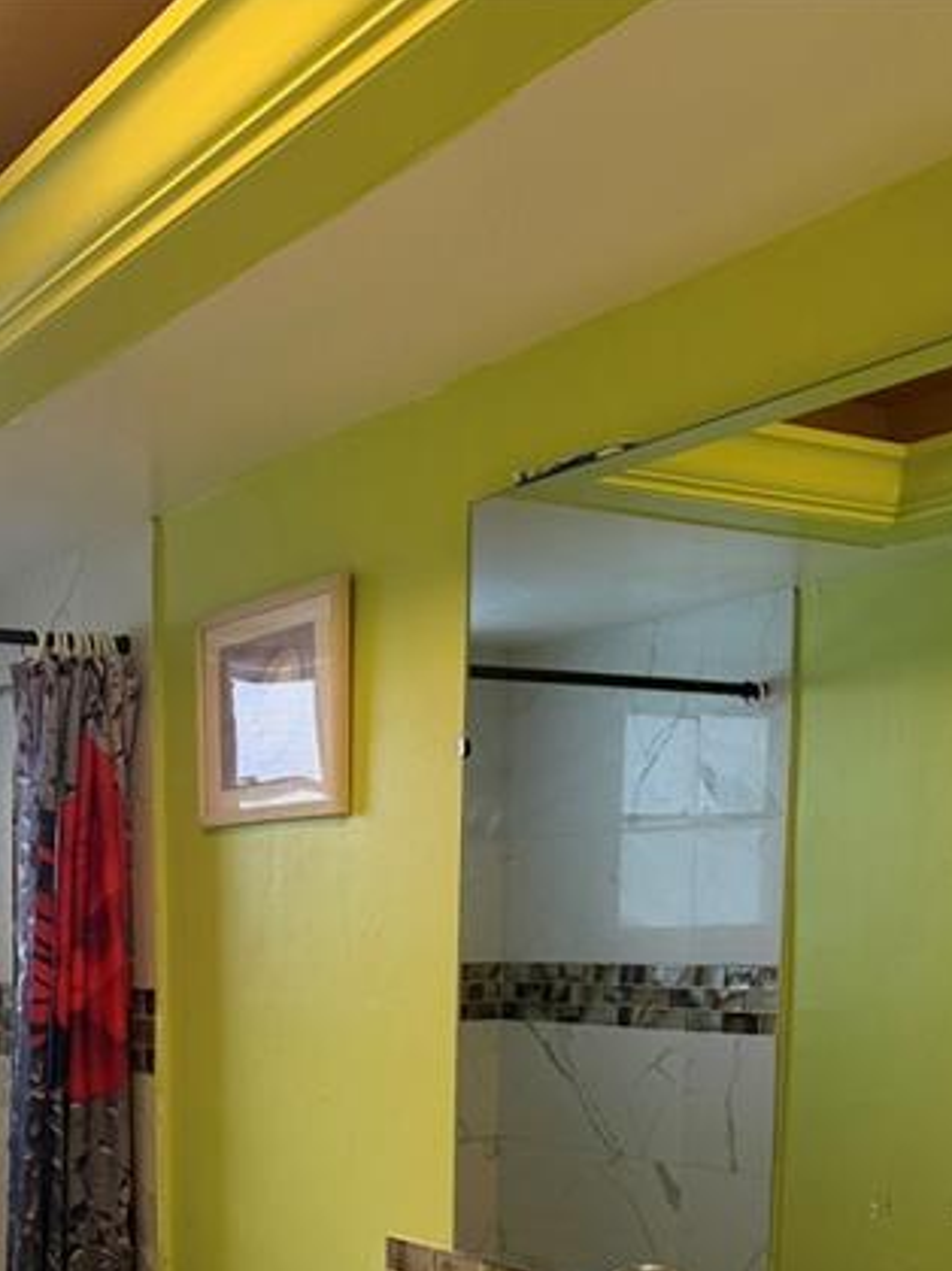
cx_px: 142
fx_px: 1614
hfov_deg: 31.7
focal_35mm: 44
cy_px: 1156
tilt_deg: -7.7
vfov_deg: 39.7
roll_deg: +0.6
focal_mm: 6.76
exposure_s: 1/60
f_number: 1.78
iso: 320
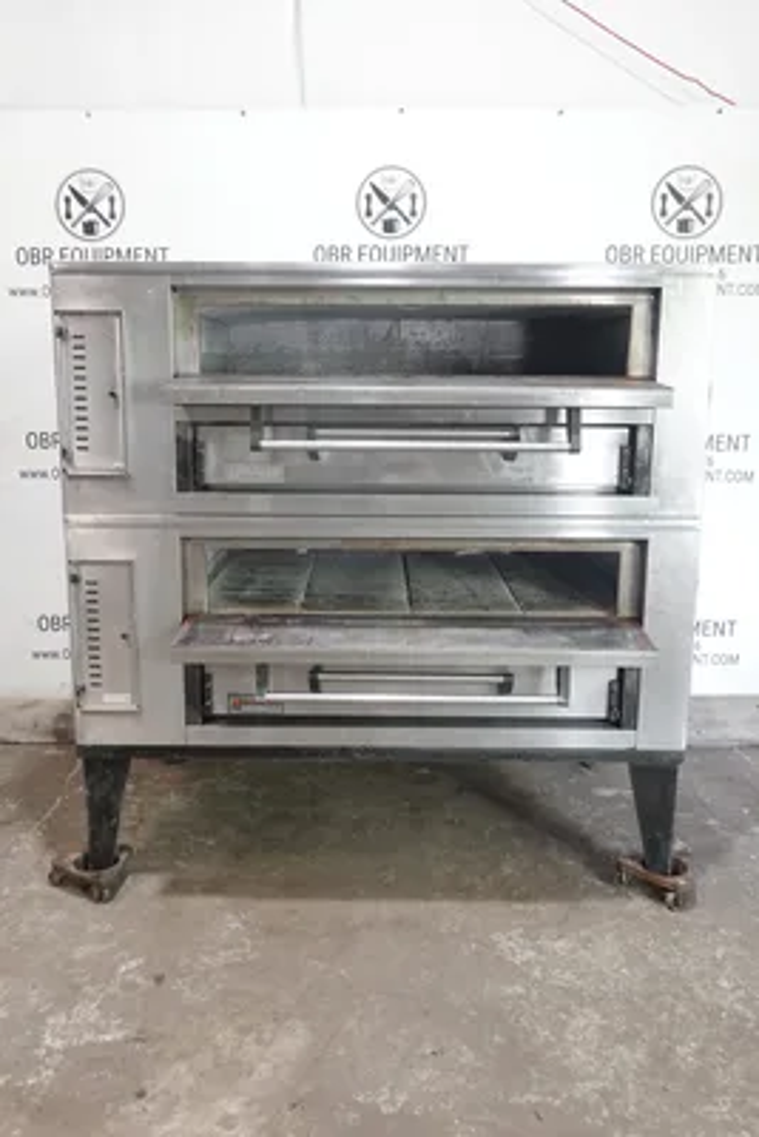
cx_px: 380
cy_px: 568
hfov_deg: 41.1
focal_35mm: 32
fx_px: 1011
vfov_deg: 58.7
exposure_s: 1/40
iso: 1000
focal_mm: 11.76
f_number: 3.5
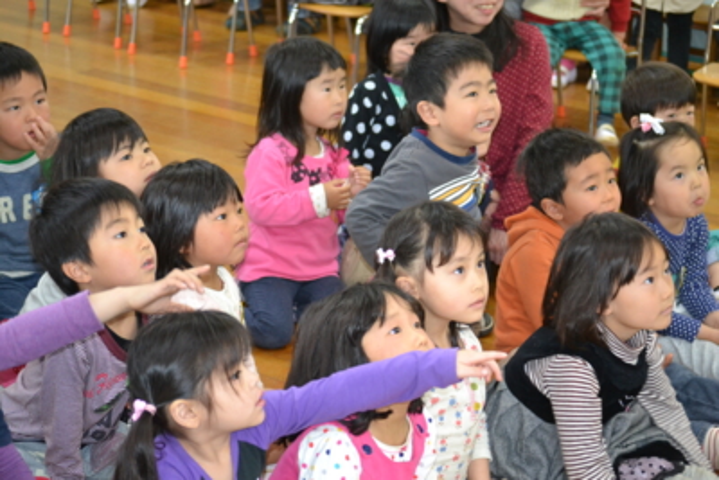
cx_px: 360
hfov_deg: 24.6
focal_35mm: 82
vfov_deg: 16.6
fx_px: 1648
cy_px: 240
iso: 1800
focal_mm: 55
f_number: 4
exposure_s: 1/60
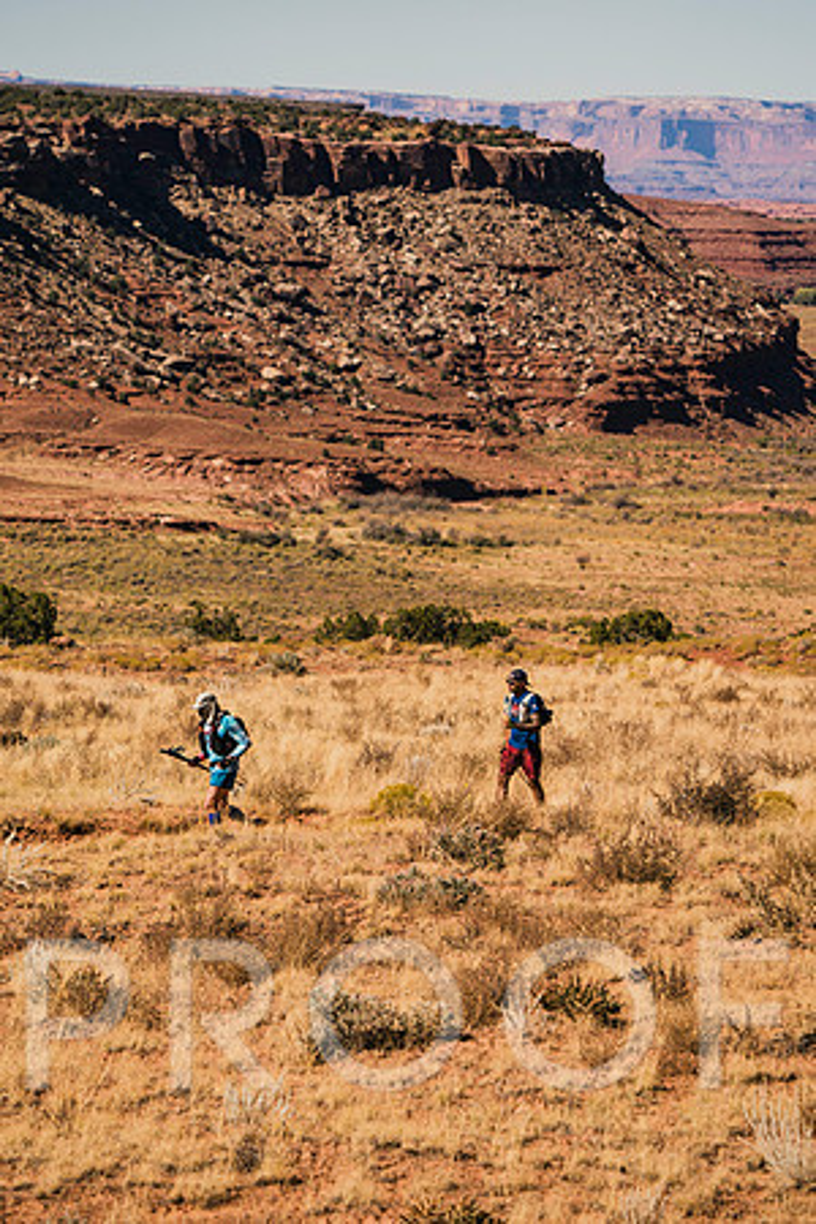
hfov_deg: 6.9
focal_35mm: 200
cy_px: 612
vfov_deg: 10.3
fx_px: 6799
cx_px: 408
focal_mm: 200
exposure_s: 1/1250
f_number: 6.3
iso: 160
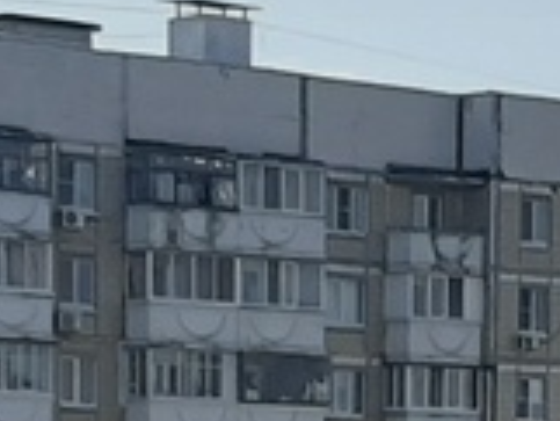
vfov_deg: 6.9
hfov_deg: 9.5
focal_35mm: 207
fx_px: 3351
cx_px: 480
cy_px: 849
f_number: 1.7
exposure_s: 1/2985
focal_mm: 3.93
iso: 40
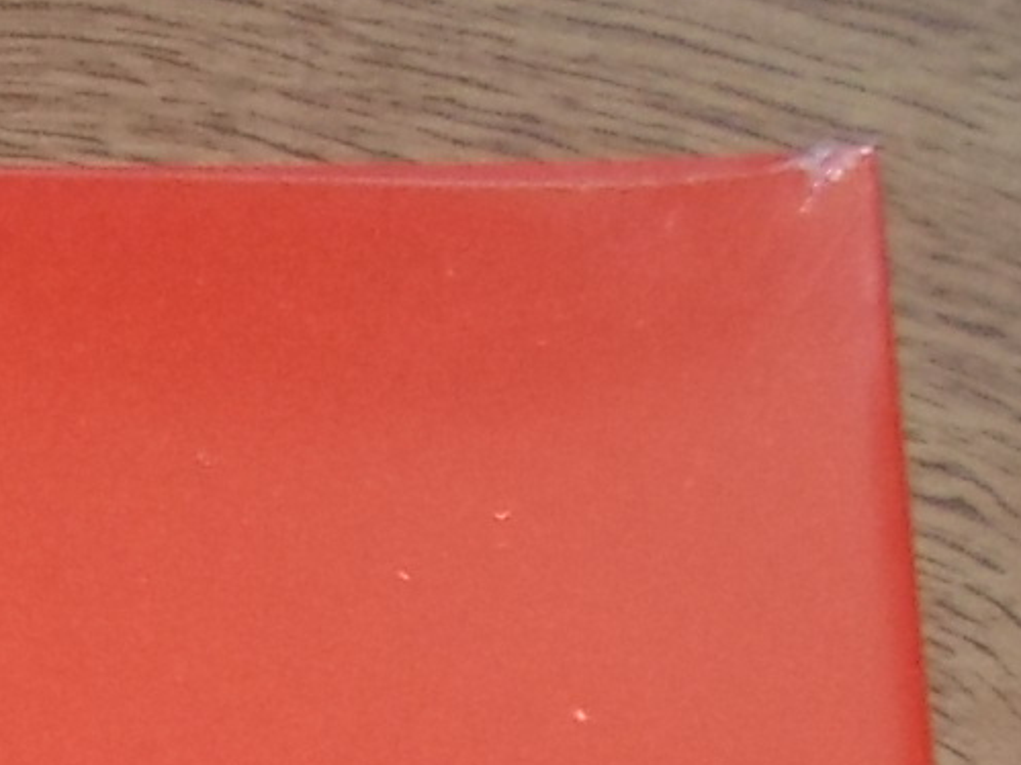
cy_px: 1700
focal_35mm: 132
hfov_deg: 13.6
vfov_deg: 10.1
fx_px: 3892
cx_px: -710
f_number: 3.3
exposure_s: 1/30
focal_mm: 4.1
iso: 200
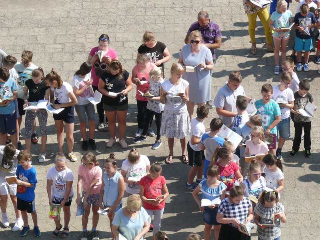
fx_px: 1368
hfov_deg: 13.3
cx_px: 160
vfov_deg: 10.0
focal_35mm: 148
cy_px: 120
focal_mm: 22
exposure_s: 1/400
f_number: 5.6
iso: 100
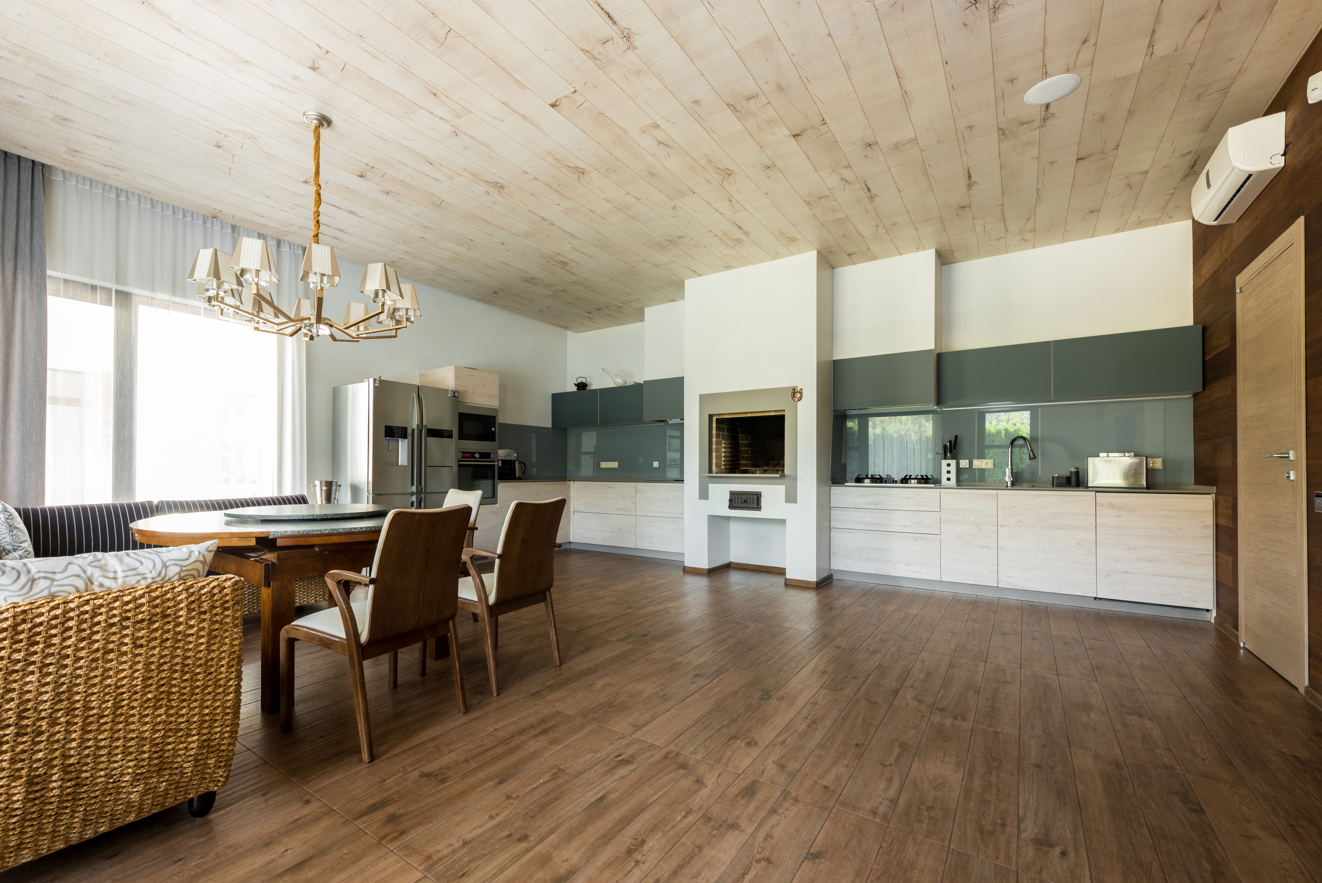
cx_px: 620
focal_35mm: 15
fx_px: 551
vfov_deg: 77.3
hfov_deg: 100.2
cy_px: 466
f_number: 6.3
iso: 100
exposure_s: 1/2
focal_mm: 14
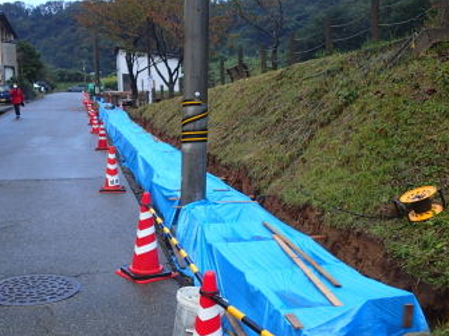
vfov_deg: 33.3
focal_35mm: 43
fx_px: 558
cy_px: 225
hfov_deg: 43.9
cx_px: 217
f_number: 2.3
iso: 100
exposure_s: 1/60
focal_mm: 5.5
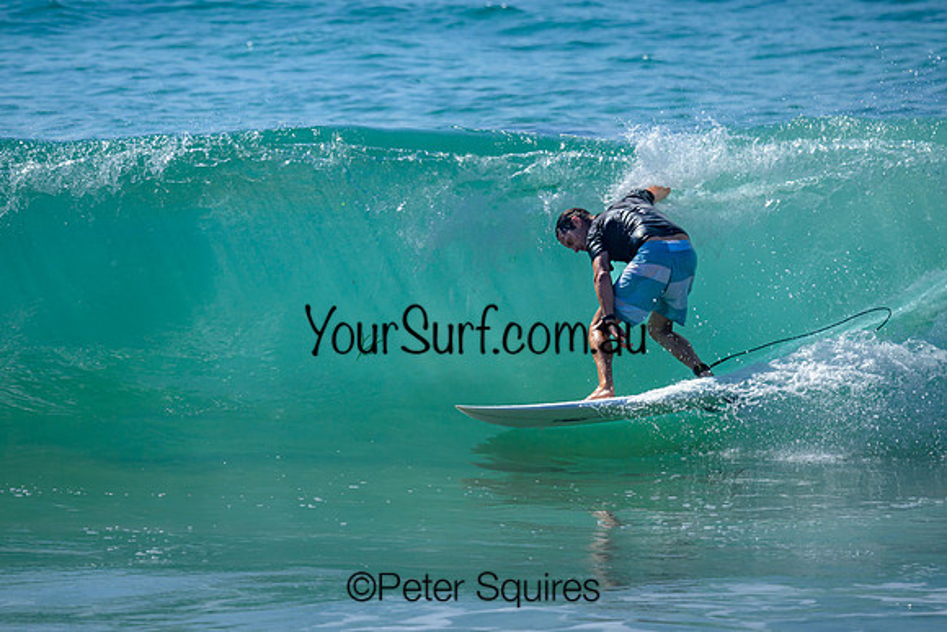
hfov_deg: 1.9
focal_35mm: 1101
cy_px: 253
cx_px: 431
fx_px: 28965
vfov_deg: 1.2
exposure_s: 1/3200
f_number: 6.3
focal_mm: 800
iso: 320
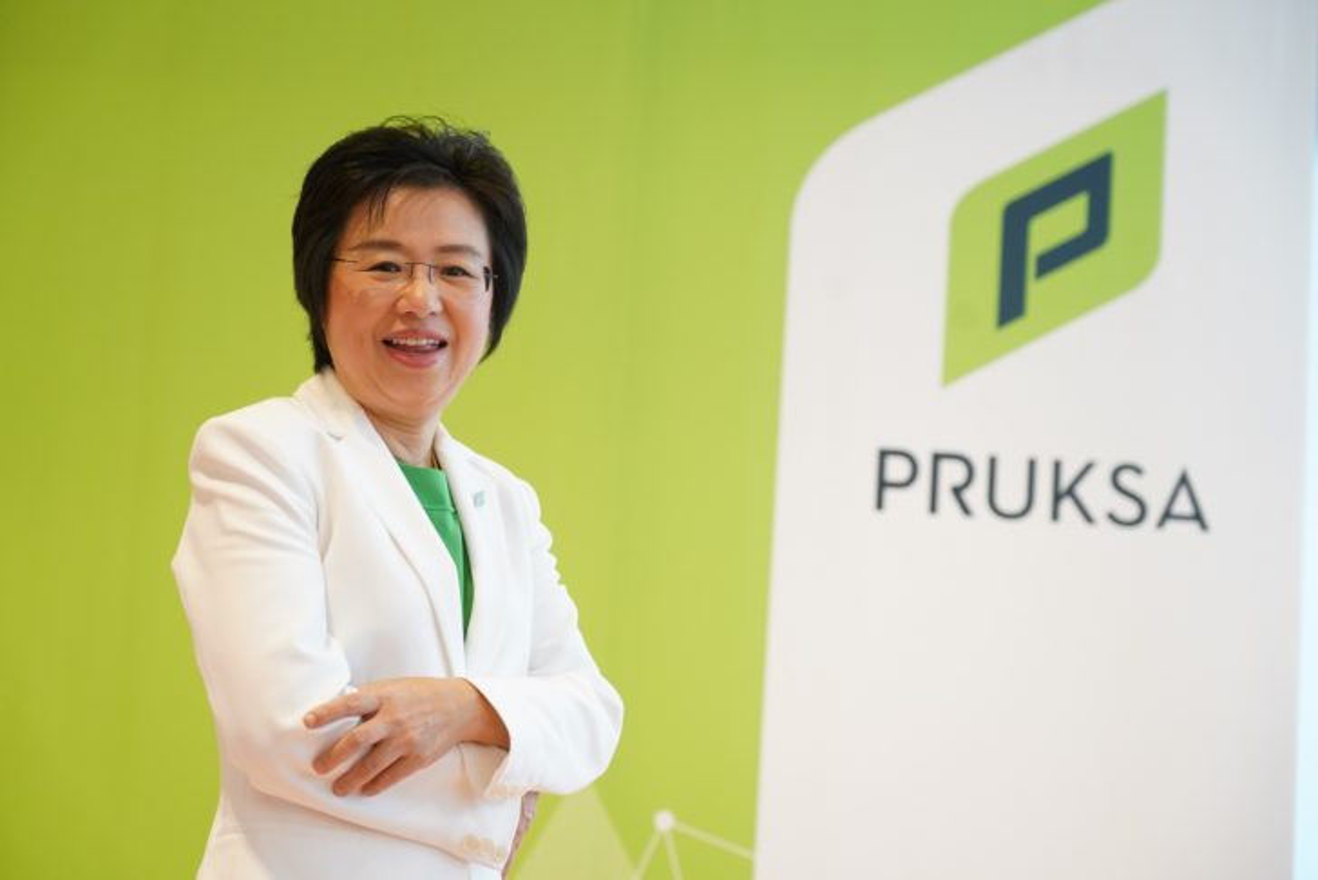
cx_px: 659
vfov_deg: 18.7
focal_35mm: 73
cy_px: 440
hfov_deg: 27.7
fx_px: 2674
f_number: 4
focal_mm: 73
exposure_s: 1/125
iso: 3200
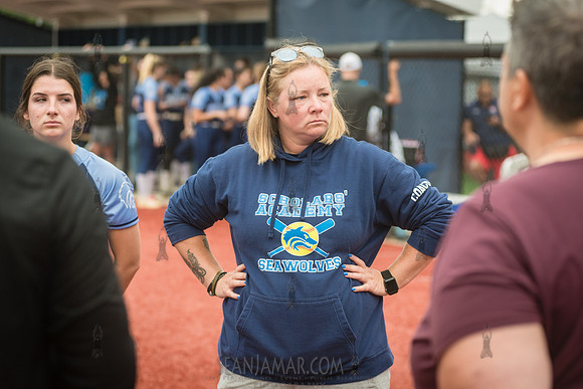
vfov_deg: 15.9
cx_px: 292
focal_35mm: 86
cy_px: 194
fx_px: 1393
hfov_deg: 23.6
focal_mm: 86
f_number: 3.5
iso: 800
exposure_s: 1/640
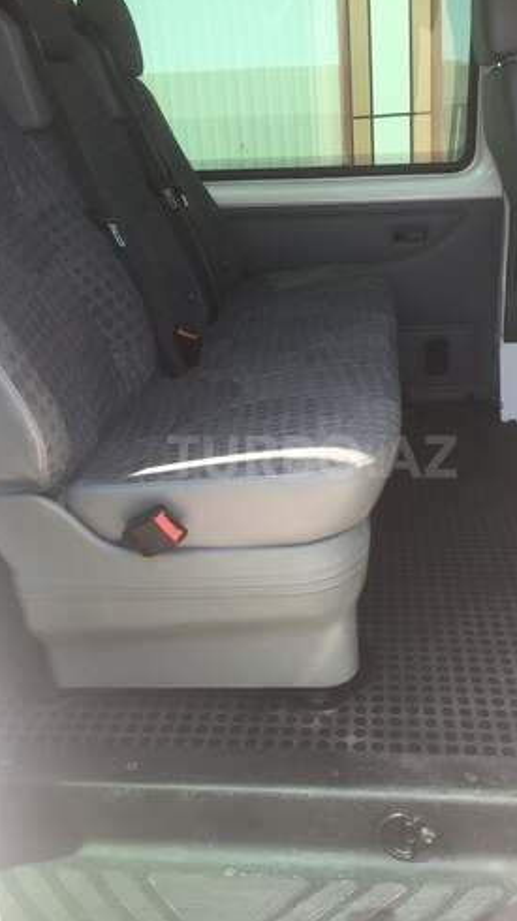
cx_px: 312
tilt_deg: -16.3
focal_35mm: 32
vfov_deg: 61.0
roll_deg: +2.9
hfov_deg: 36.5
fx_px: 781
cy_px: 457
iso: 32
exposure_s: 1/170
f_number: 2.2
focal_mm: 4.15
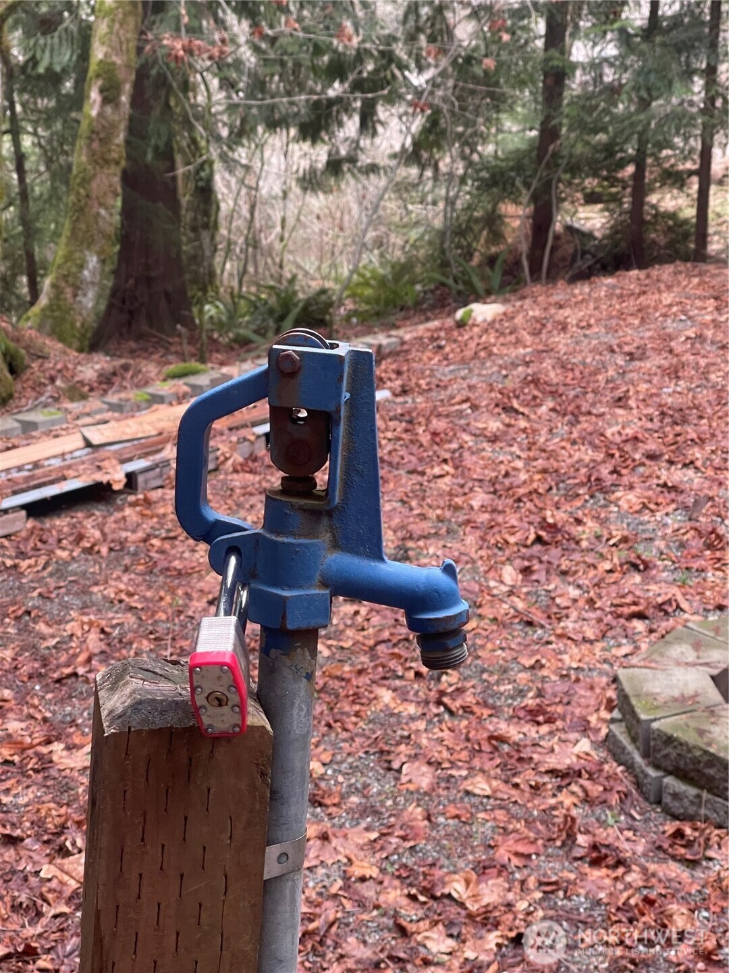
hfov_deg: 22.9
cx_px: 364
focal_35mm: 64
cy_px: 486
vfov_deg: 30.3
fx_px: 1797
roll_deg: +0.3
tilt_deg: -16.8
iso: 160
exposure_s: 1/99
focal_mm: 7.5
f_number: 2.2
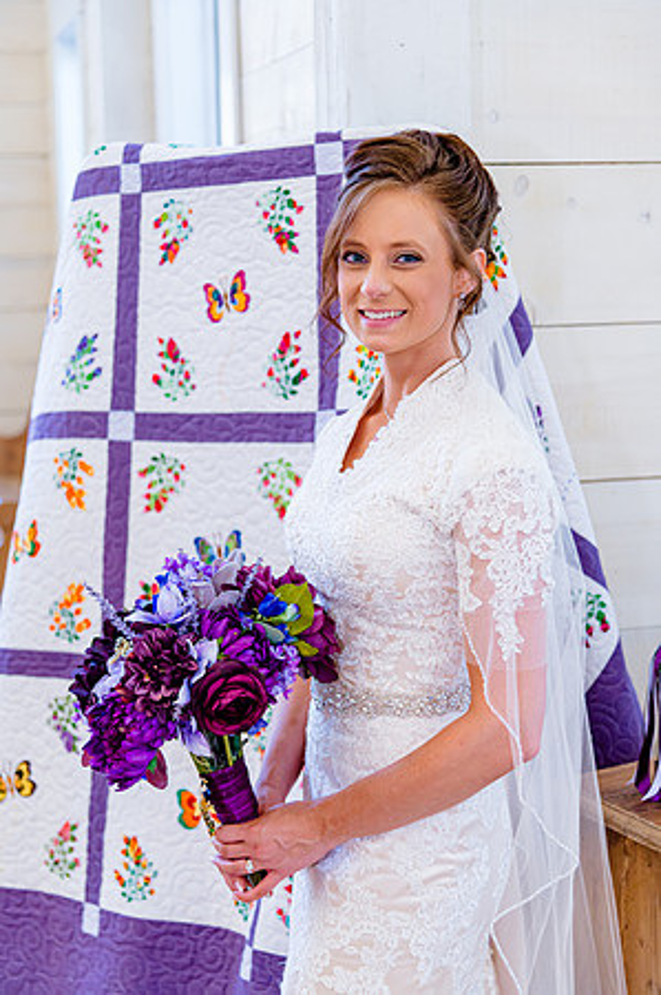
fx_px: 1518
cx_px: 330
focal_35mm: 55
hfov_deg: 24.6
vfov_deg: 36.3
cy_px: 498
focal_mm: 55
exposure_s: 1/250
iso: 1600
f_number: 4
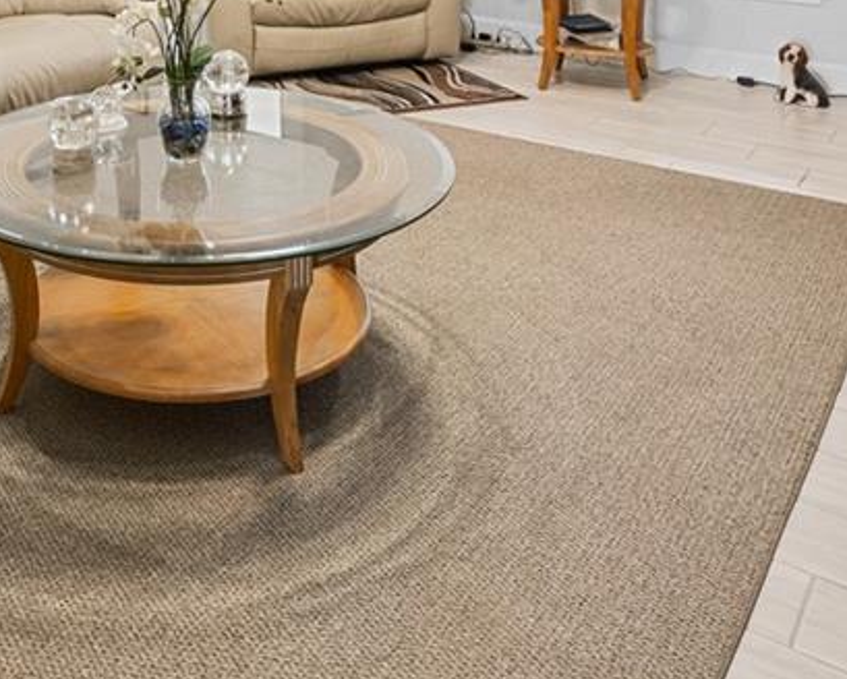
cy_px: -224
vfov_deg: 27.8
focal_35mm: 44
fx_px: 1104
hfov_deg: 40.9
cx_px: 224
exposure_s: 2
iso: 100
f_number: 9
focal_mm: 12
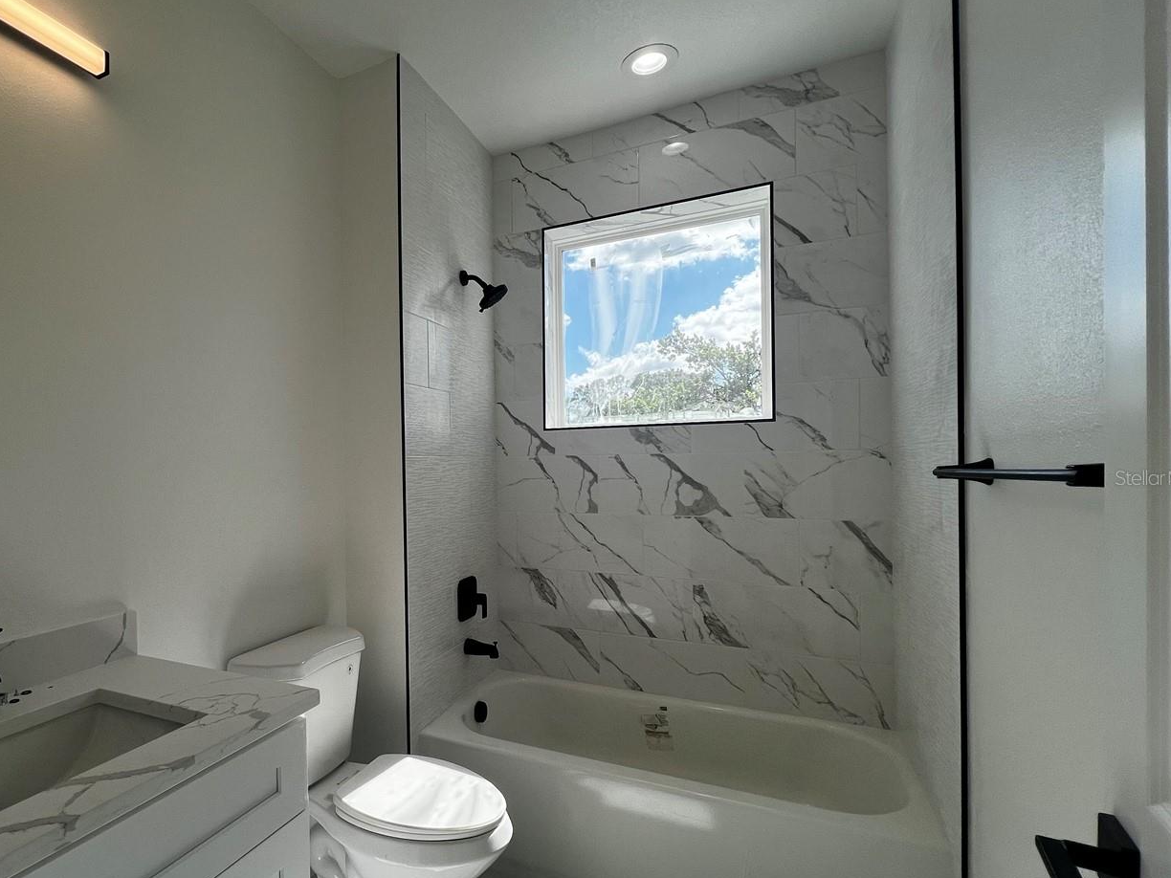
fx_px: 575
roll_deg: +1.4
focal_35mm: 17
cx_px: 440
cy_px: 477
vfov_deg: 74.6
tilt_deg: -0.5
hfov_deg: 89.2
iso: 32
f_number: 1.8
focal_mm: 1.57
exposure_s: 1/453
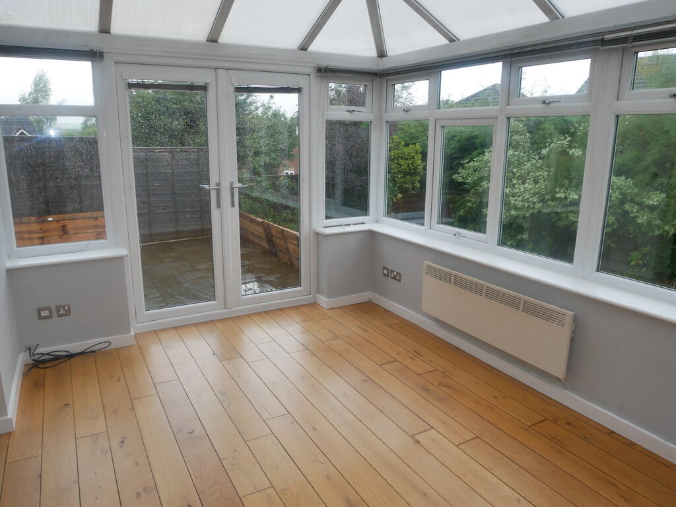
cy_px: 254
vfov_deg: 56.8
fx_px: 469
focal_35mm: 24
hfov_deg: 71.6
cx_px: 338
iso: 200
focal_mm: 12
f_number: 8
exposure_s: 1/50
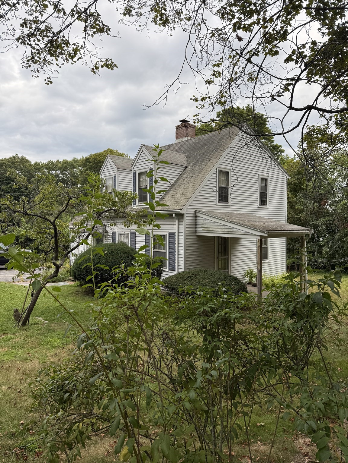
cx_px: 174
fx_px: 322
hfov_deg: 56.8
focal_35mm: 24
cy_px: 232
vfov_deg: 71.6
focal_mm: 6.76
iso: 80
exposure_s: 1/677
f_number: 1.78
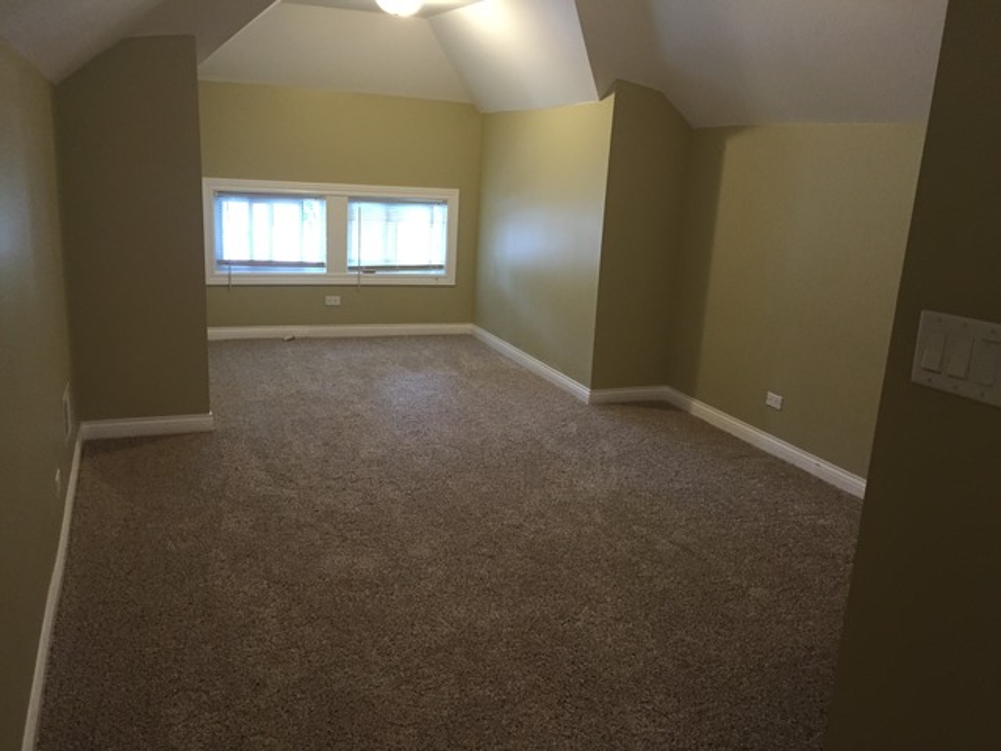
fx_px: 839
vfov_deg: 48.2
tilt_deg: -13.9
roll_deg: -3.9
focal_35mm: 29
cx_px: 500
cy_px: 376
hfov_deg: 61.7
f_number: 2.2
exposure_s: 1/30
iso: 200
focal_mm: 4.15
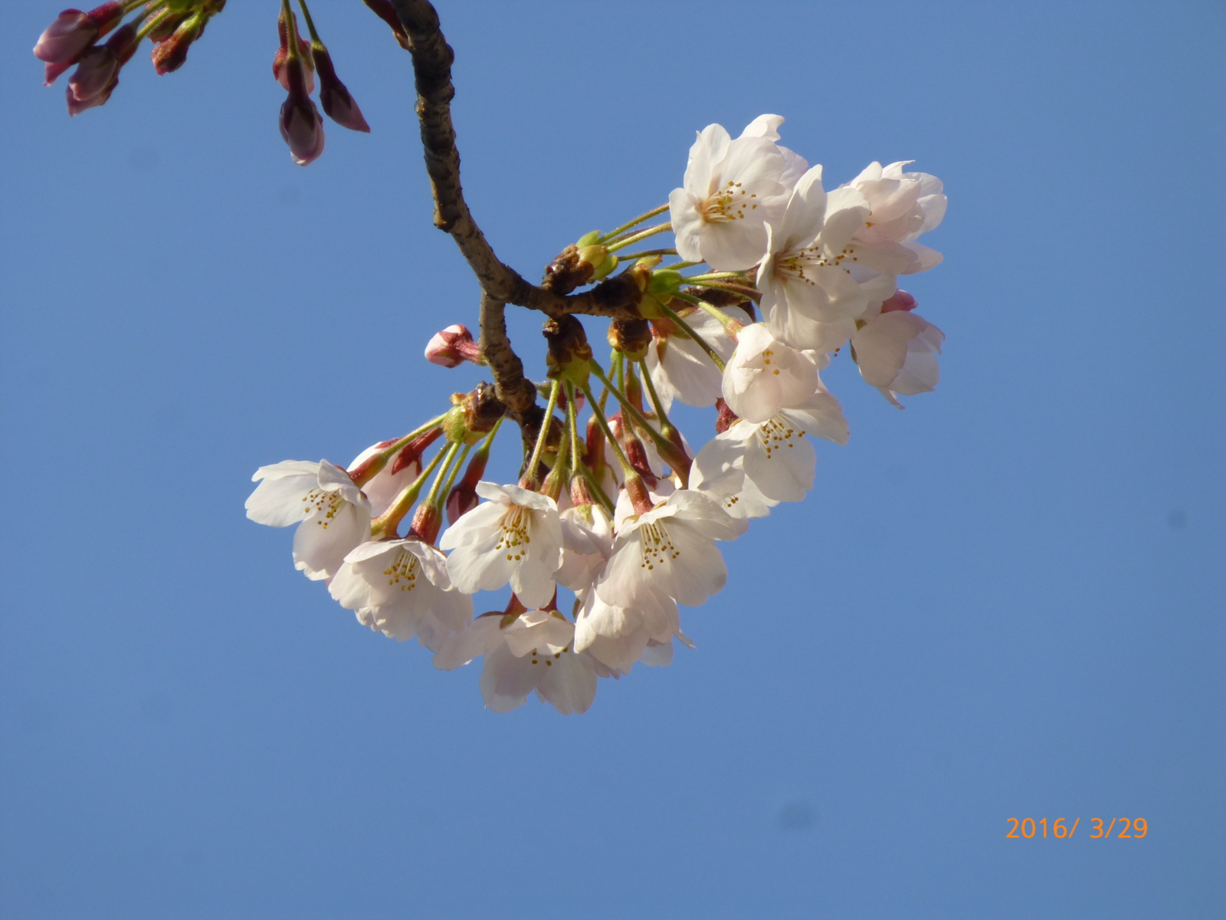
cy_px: 460
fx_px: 16150
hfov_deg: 4.3
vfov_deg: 3.3
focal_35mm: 456
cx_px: 613
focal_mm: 81.7
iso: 100
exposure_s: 1/250
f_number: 6.3
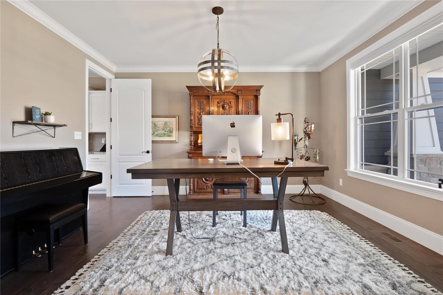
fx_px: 197
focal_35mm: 16
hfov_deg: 96.7
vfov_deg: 73.7
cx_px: 222
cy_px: 148
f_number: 6.3
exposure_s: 1/6
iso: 400
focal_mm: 8
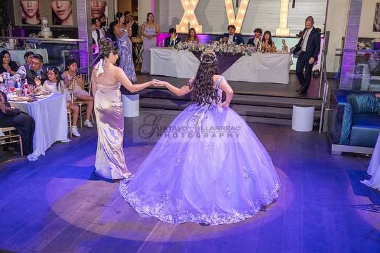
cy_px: 126
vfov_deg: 36.9
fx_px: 380
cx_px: 190
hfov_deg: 53.1
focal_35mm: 36
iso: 1000
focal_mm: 36
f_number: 3.5
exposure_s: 1/125
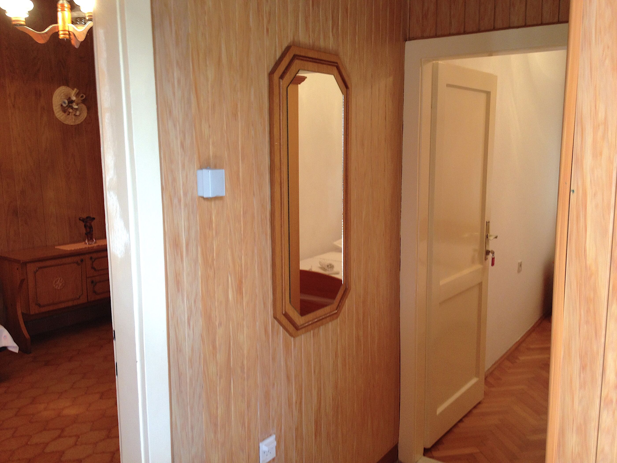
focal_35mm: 35
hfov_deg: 52.6
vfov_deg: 40.7
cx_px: 308
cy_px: 232
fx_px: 624
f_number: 2.4
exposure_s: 1/20
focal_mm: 4.28
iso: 80
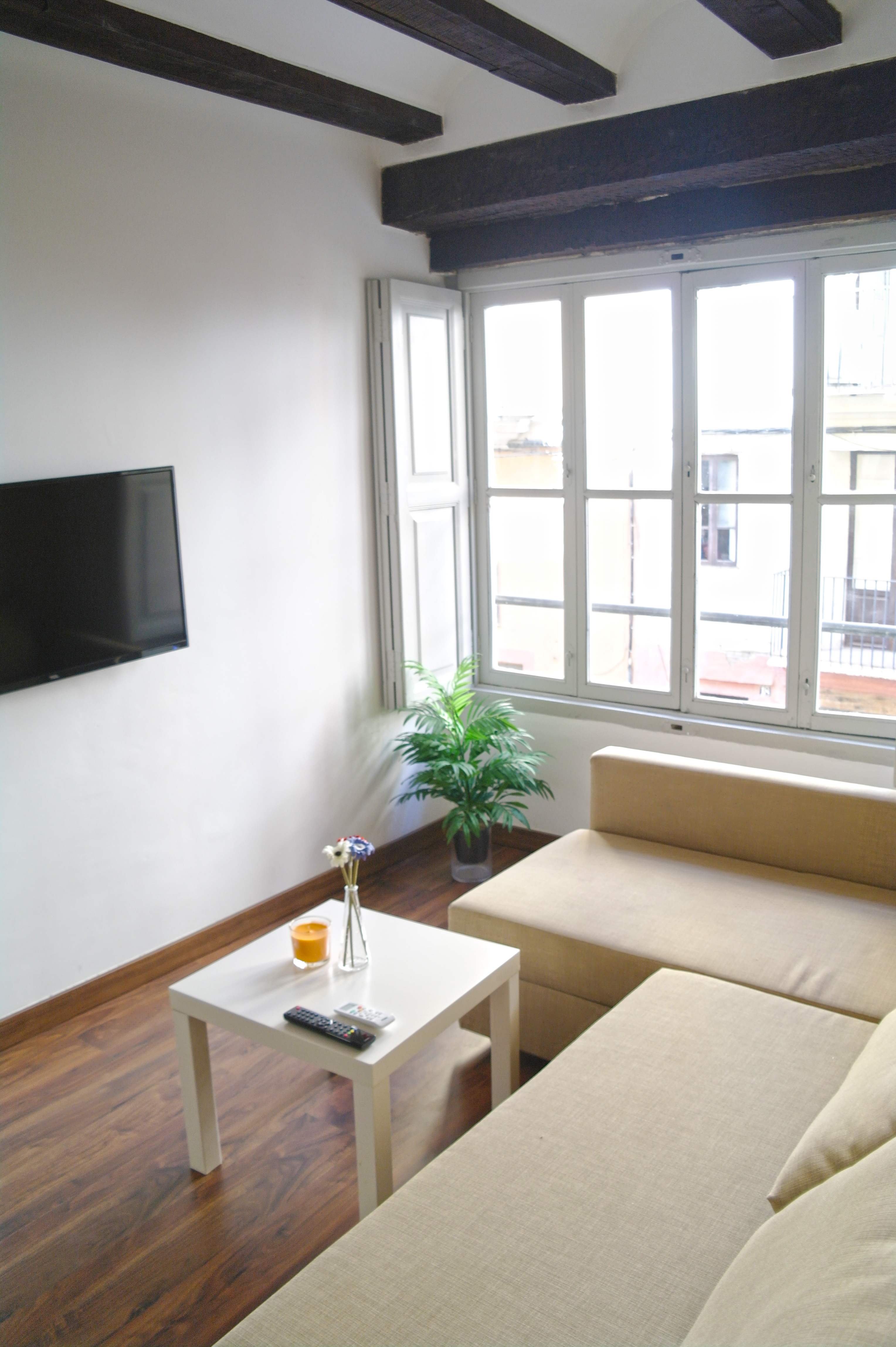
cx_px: 448
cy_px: 674
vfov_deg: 67.4
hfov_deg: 47.9
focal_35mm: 27
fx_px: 1009
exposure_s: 1/40
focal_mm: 18
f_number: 3.5
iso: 240
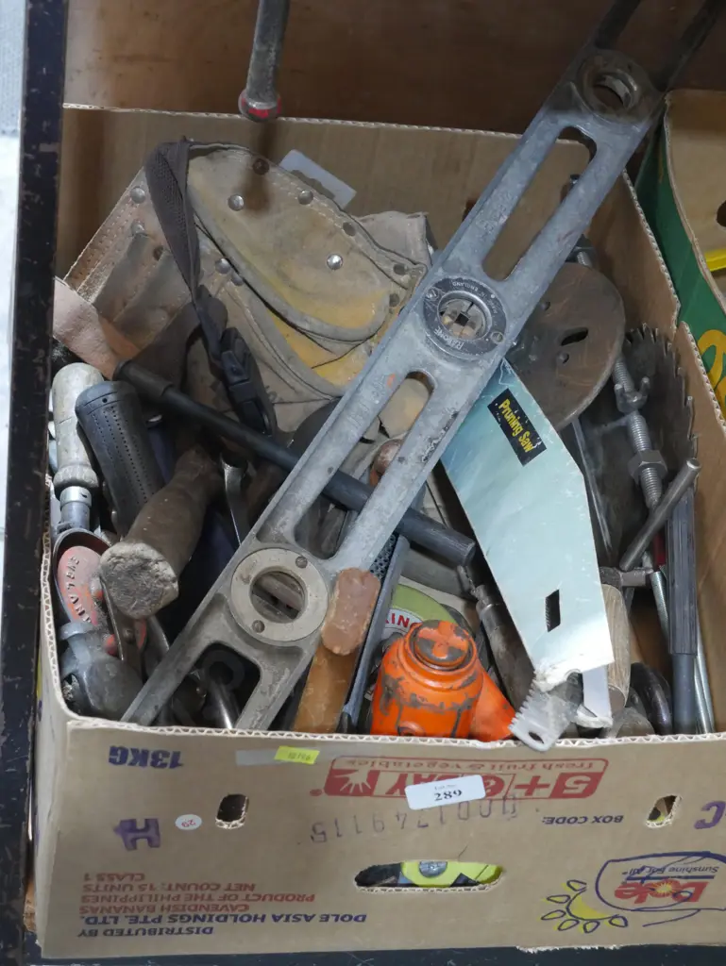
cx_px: 363
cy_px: 483
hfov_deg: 21.6
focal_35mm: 68
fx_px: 1900
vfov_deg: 28.5
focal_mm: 34
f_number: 5.4
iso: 3200
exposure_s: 1/80
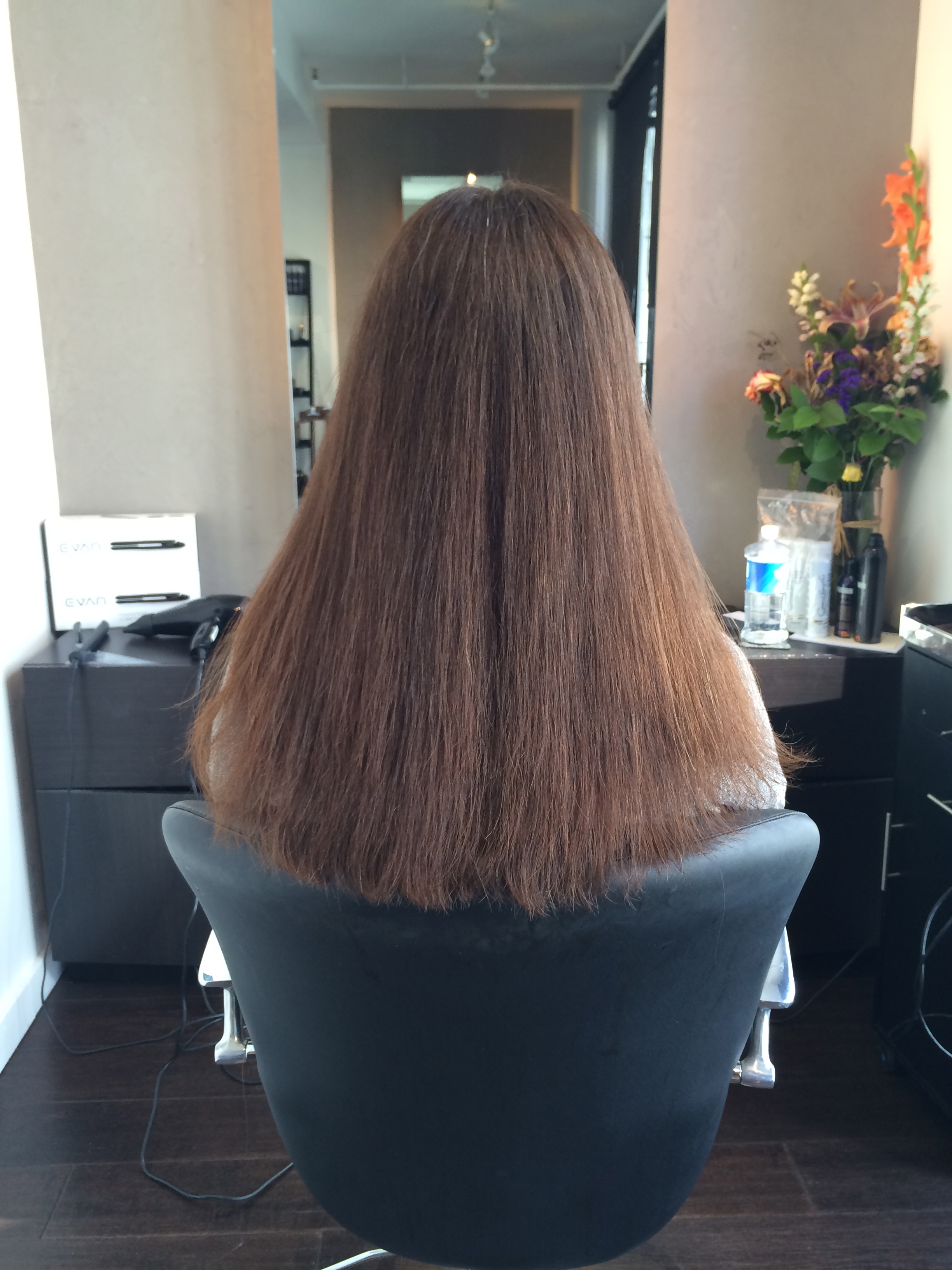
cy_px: 635
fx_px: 1100
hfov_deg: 46.8
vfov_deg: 60.0
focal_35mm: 30
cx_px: 476
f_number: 2.2
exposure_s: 1/40
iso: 40
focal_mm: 4.12
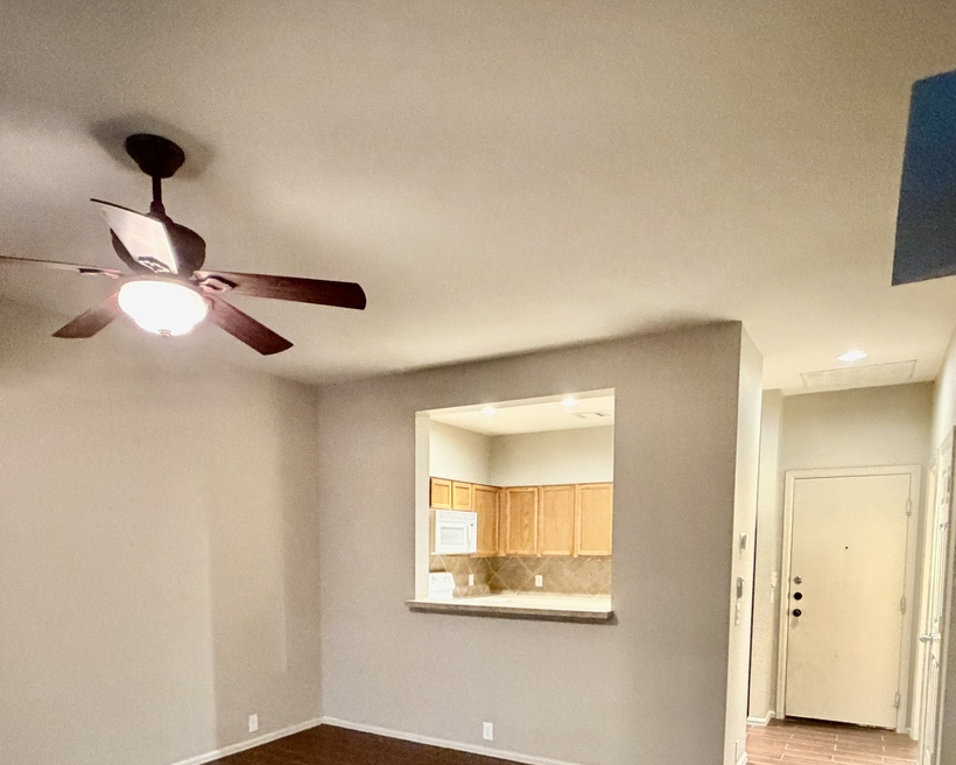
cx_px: 470
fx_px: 679
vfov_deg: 54.9
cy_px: 605
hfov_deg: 70.3
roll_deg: +0.1
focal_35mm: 24
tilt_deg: -5.3
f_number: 2.2
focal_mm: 2.22
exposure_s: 1/40
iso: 1250
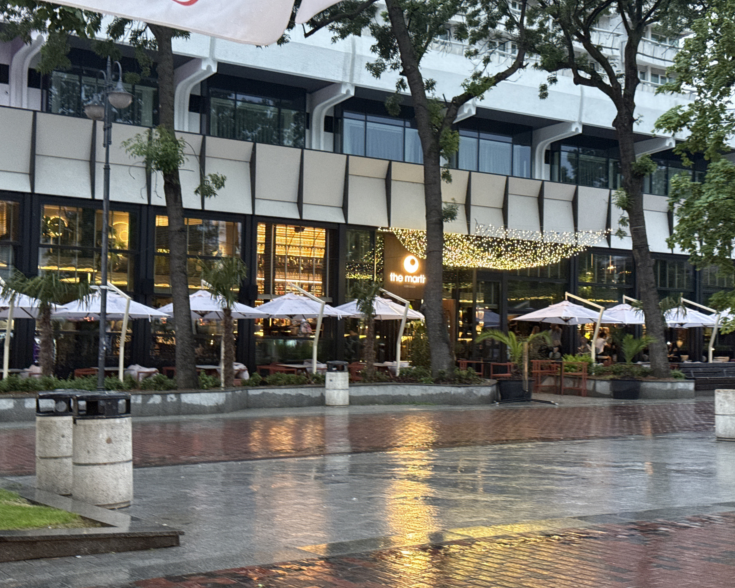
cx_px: 360
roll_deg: -1.1
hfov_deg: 36.7
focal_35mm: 51
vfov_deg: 29.7
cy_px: 299
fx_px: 1110
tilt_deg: +2.9
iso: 200
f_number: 1.78
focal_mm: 6.76
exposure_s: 1/33
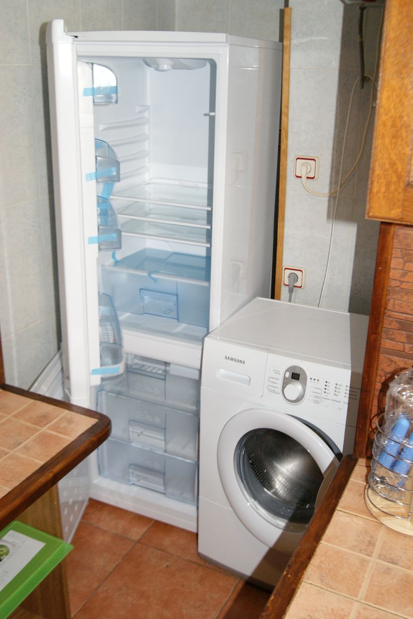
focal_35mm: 36
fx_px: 619
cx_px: 206
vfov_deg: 53.1
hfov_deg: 36.9
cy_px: 310
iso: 400
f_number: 5.6
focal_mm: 24
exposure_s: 1/60
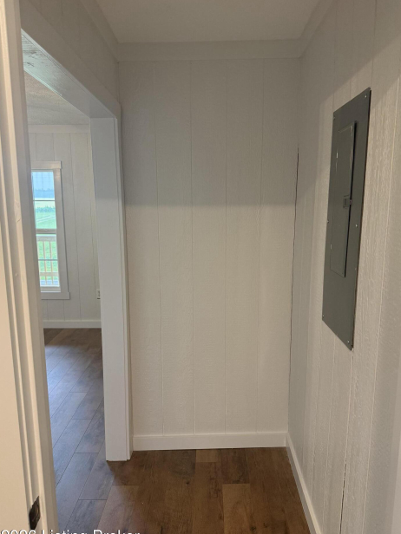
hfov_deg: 53.1
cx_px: 204
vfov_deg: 67.3
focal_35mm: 26
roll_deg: -0.3
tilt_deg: -9.1
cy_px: 274
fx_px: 402
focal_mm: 6.76
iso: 200
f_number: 1.78
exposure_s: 1/60
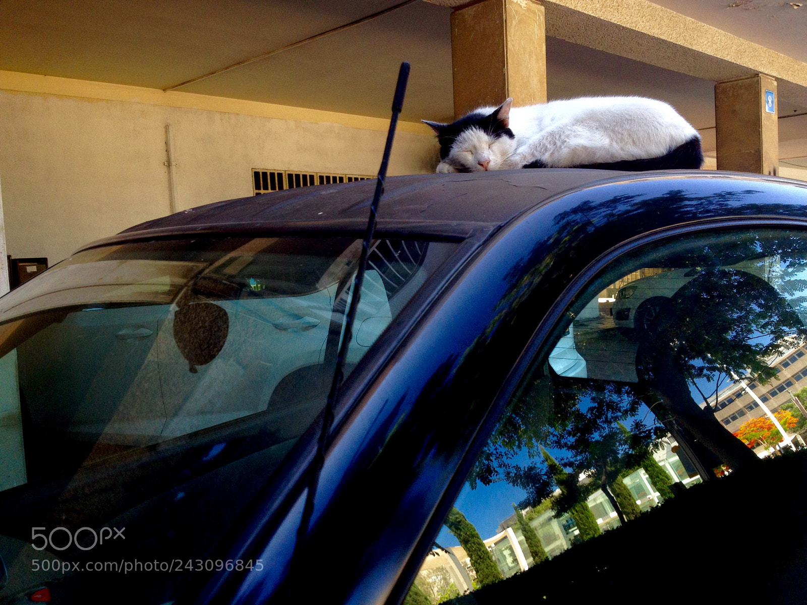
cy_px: 302
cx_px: 404
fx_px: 816
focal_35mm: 35
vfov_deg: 40.7
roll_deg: +2.7
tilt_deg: -9.5
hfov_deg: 52.6
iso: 50
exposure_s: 1/133
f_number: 2.4
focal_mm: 4.28
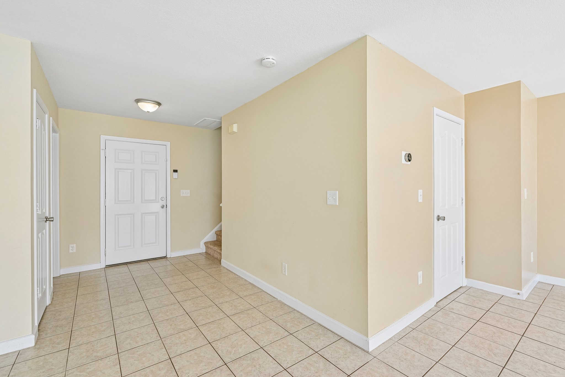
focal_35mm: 16
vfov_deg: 73.7
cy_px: 188
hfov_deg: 96.7
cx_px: 282
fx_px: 251
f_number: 8
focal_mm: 16
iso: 100
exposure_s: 1/30
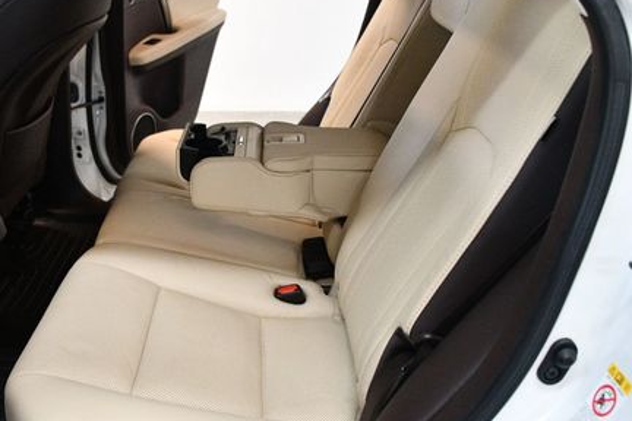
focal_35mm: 40
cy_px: 221
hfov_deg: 48.2
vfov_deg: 33.4
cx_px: 257
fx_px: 702
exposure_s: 1/125
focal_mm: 18
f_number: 3.5
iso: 3200
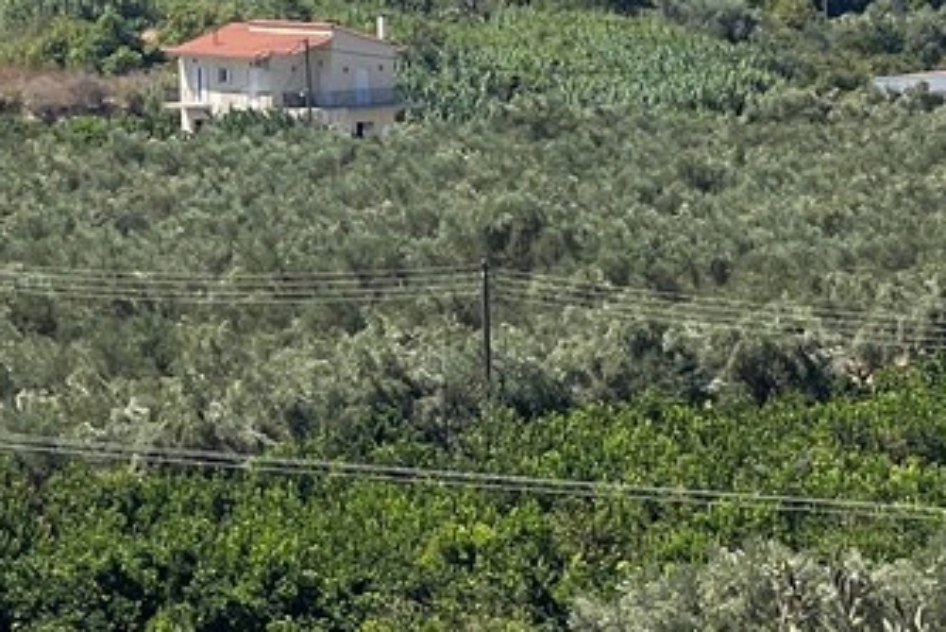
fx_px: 6283
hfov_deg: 8.6
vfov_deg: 5.7
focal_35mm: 239
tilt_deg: +1.1
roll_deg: -0.4
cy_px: -349
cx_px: -8
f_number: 2.2
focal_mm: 7.5
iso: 20
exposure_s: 1/1376
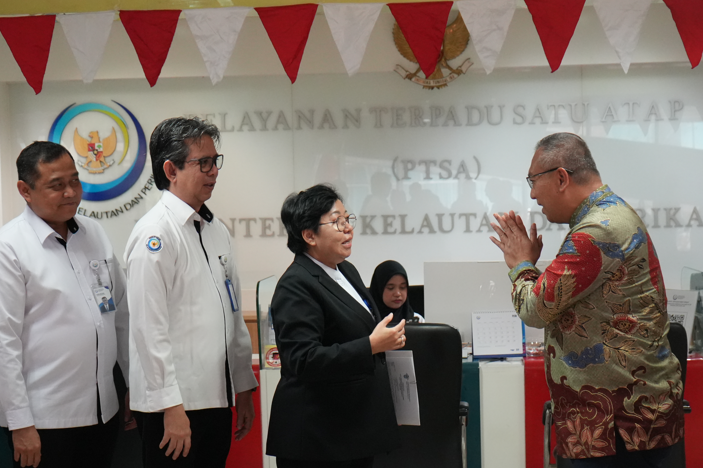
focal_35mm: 73
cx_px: 367
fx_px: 1425
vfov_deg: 18.7
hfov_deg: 27.7
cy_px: 272
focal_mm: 47
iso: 6400
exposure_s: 1/320
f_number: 4.5
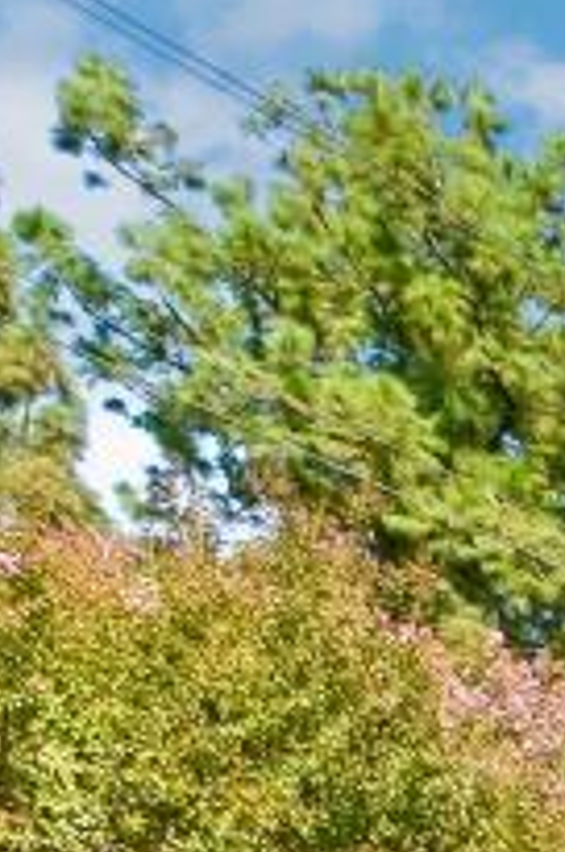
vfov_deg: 16.0
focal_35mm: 110
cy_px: 1509
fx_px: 2598
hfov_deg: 7.2
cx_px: 2497
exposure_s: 1/160
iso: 100
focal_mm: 10
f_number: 8
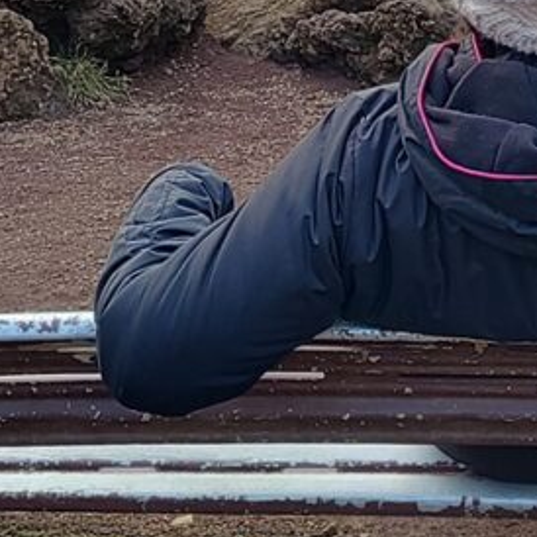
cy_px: -12
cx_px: 519
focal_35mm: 76
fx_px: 1334
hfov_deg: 22.0
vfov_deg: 21.9
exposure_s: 1/334
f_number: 1.8
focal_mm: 5.56
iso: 100
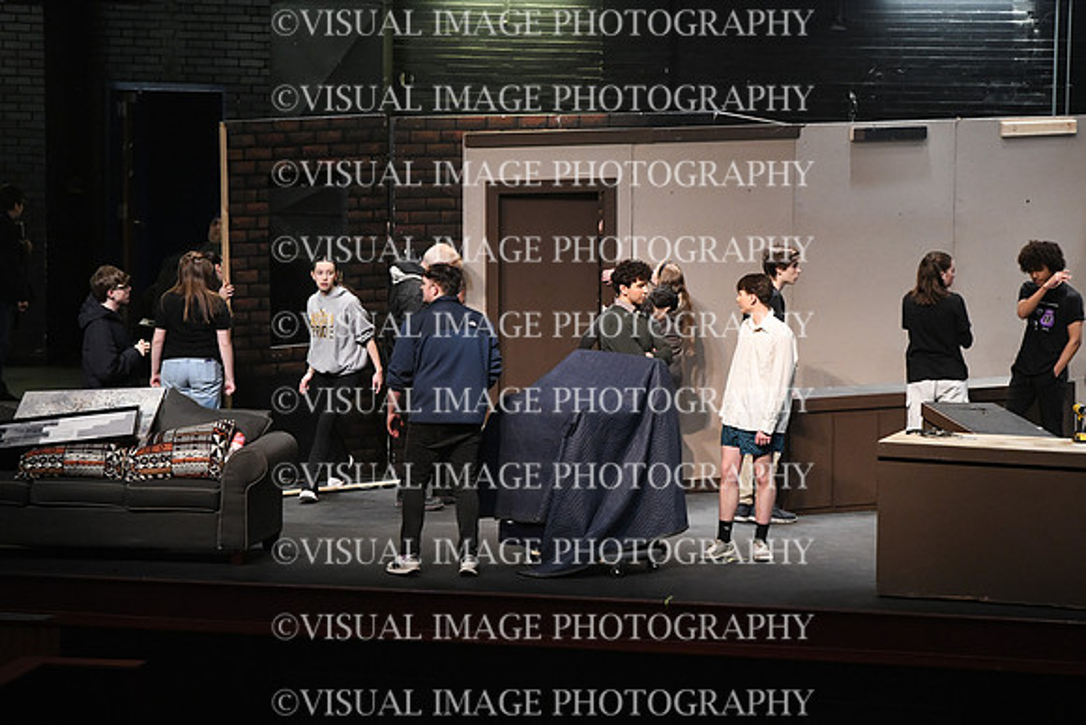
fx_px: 6034
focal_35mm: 200
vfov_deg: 6.9
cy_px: 362
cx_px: 543
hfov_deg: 10.3
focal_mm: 200
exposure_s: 1/400
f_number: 3.5
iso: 10000
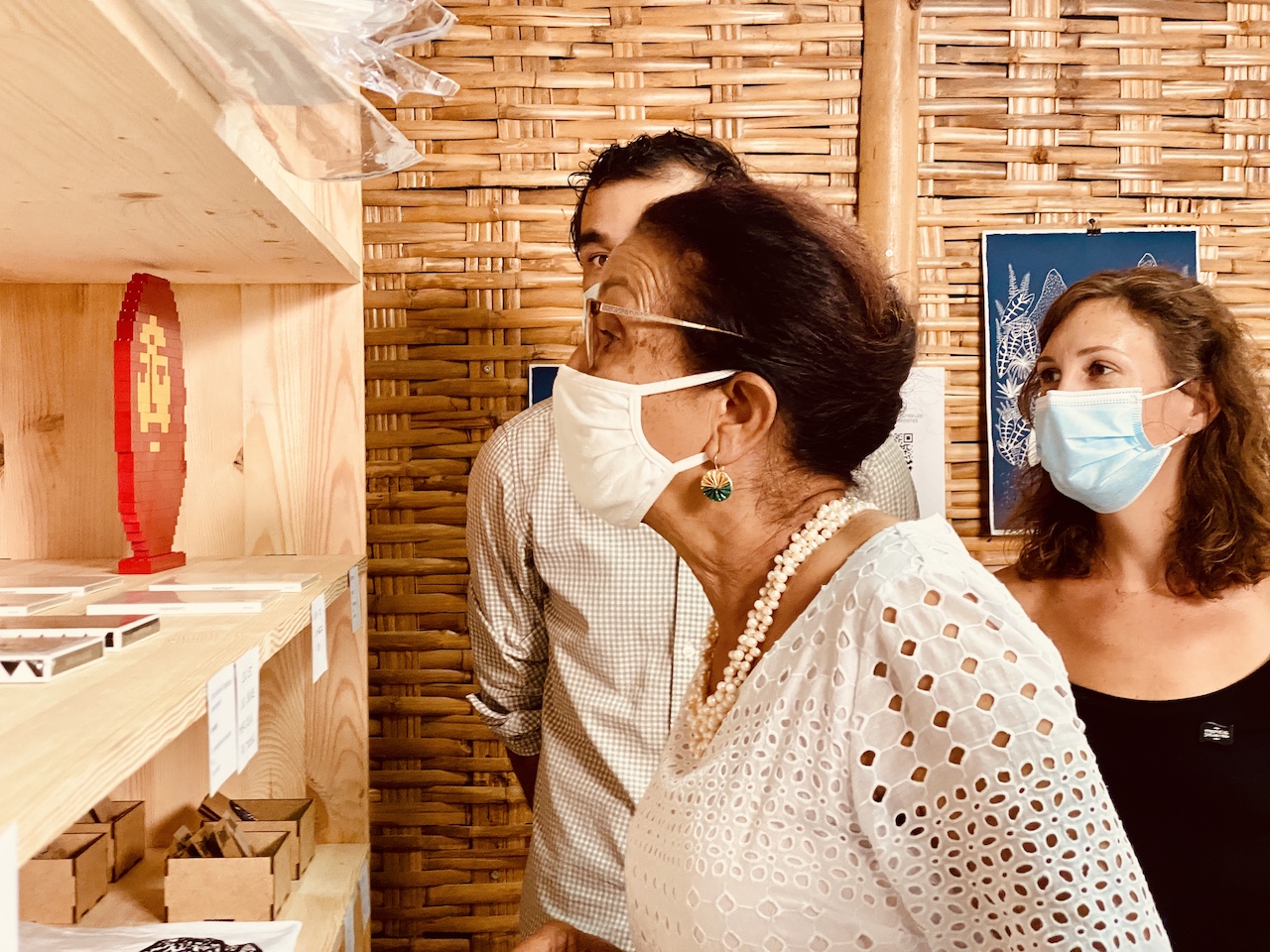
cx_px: 635
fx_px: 1908
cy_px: 476
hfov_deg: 36.8
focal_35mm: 52
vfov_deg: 28.0
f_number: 2
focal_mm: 6
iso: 200
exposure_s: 1/50
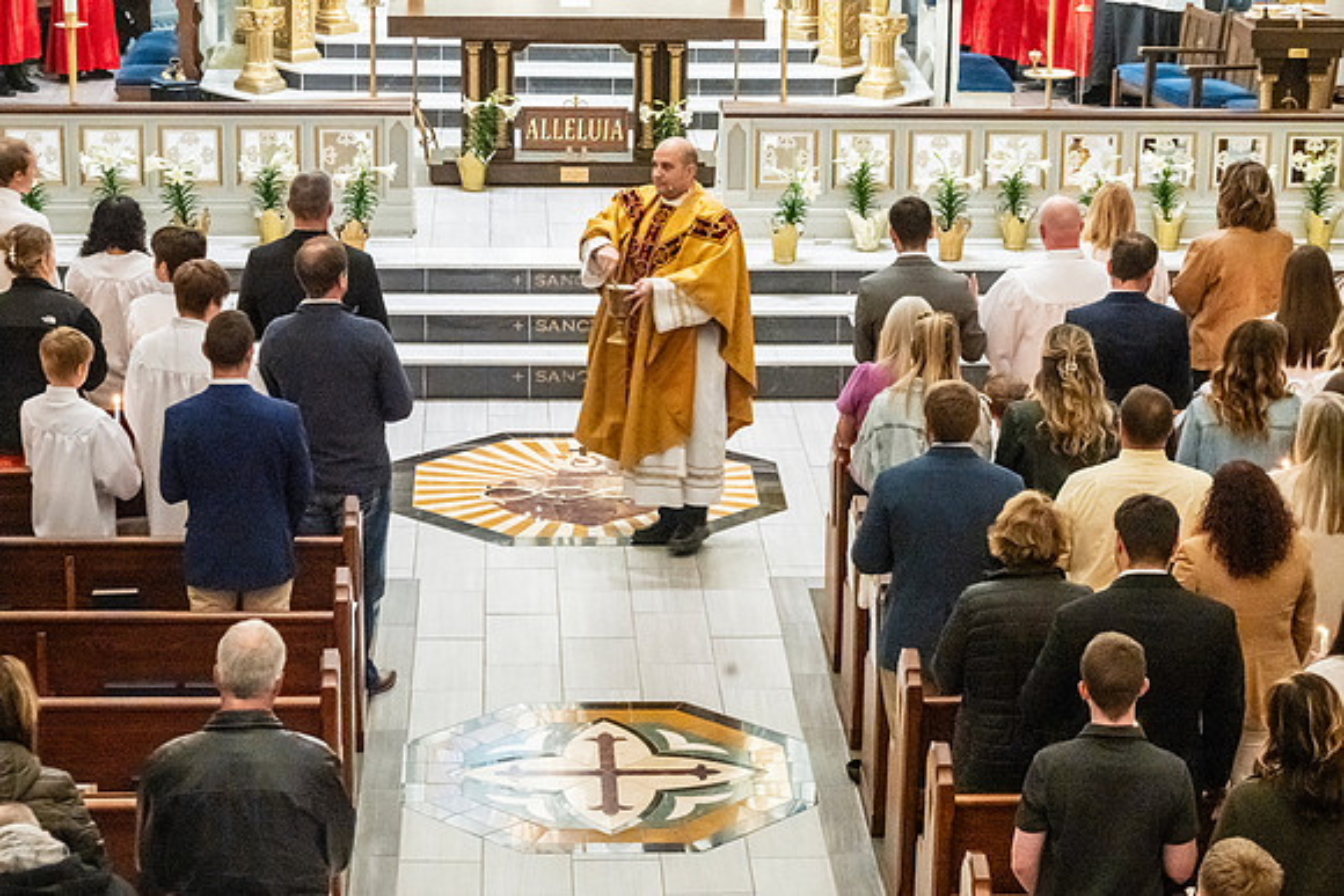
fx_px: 3442
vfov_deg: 14.8
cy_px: 437
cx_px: 774
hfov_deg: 22.1
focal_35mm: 92
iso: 5000
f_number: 9
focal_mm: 80
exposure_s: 1/60
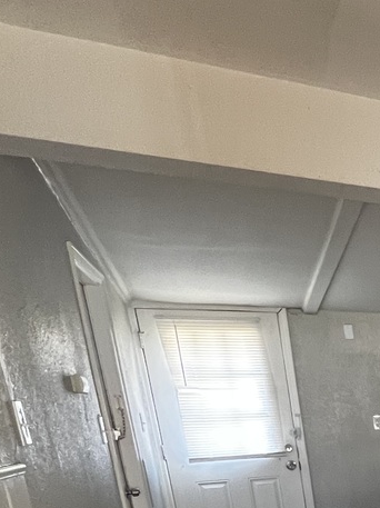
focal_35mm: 41
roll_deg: +0.6
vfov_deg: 37.7
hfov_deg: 25.1
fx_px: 601
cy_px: 568
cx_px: 592
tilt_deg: -14.2
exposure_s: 1/60
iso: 320
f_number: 1.8
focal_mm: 1.57
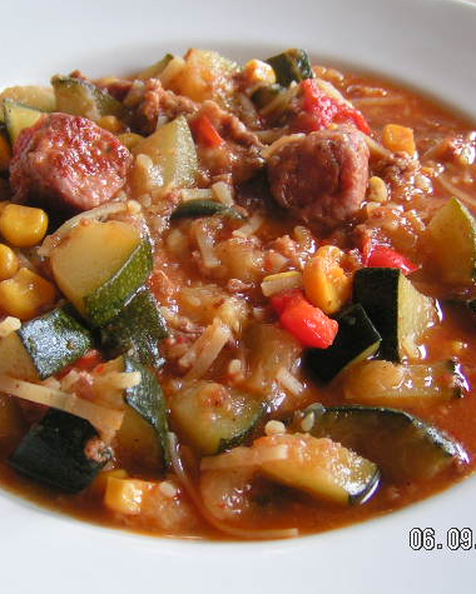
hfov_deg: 30.2
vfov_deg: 37.3
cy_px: 298
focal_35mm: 50
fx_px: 880
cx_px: 202
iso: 80
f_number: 2.8
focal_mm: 5.8
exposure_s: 1/40
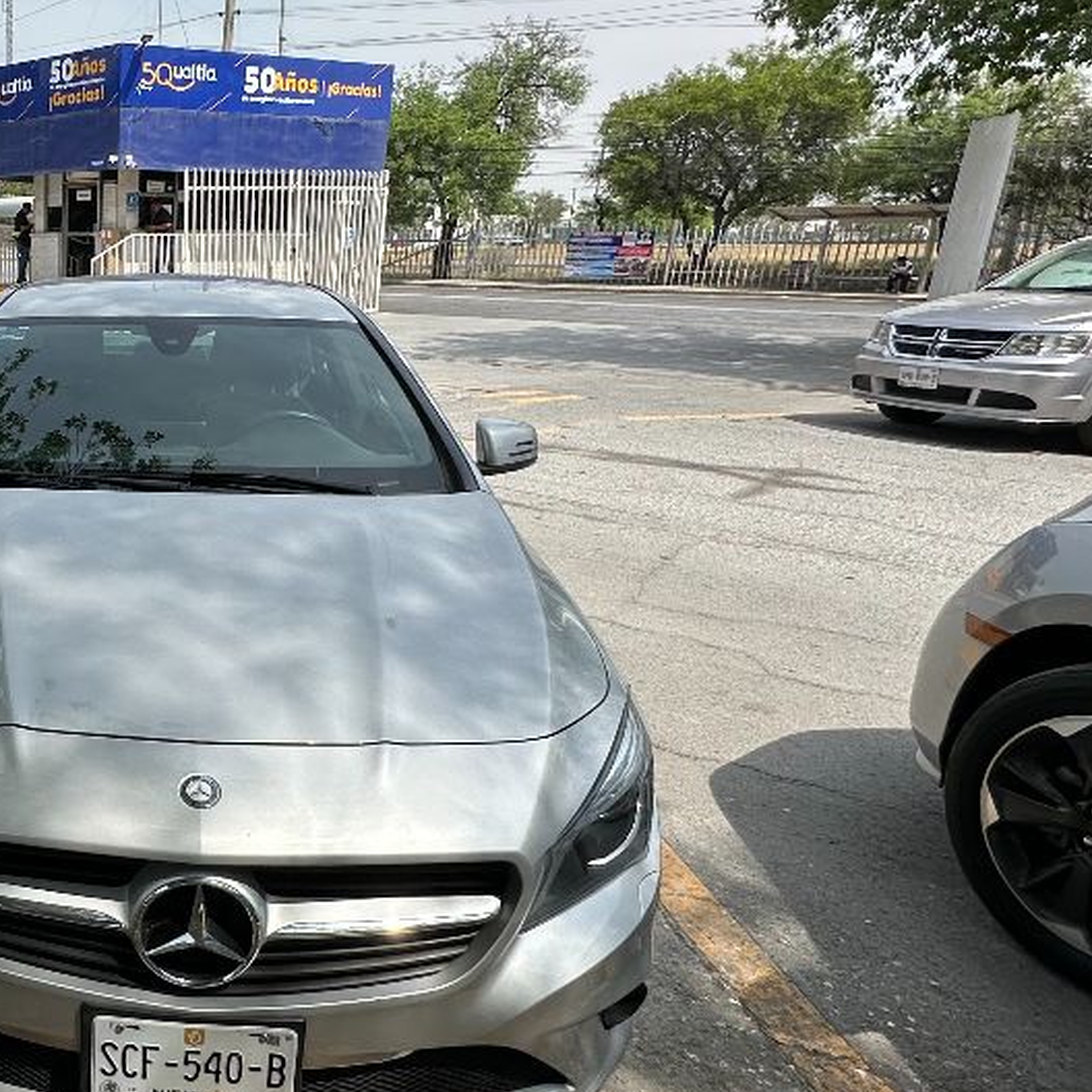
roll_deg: -0.3
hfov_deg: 46.1
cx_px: 19
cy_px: 558
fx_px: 1071
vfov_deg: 54.0
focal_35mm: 30
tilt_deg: -15.1
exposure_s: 1/2132
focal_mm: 2.22
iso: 50
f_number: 2.2
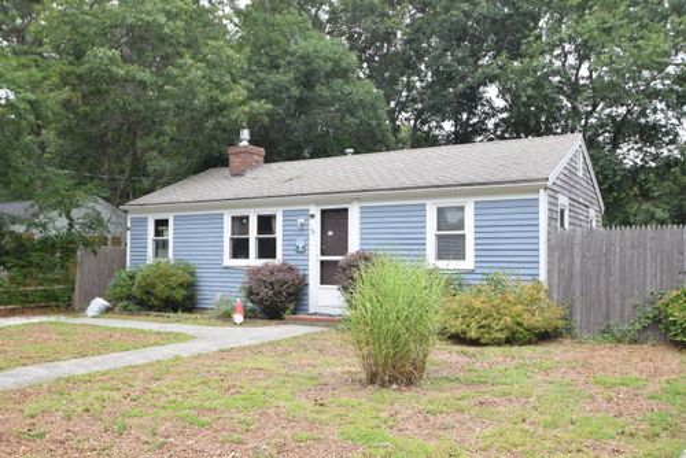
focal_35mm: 30
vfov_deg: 43.7
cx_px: 343
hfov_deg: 61.9
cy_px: 229
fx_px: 572
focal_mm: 20
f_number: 8
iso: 320
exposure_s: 1/250
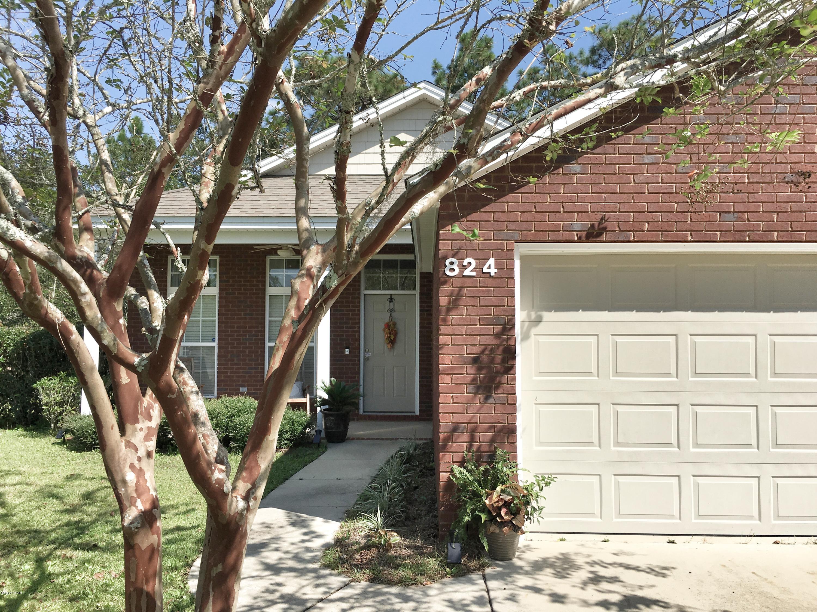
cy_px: 306
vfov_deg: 48.2
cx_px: 408
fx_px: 684
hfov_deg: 61.7
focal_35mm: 29
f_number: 2.2
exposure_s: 1/1748
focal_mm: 4.15
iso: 25
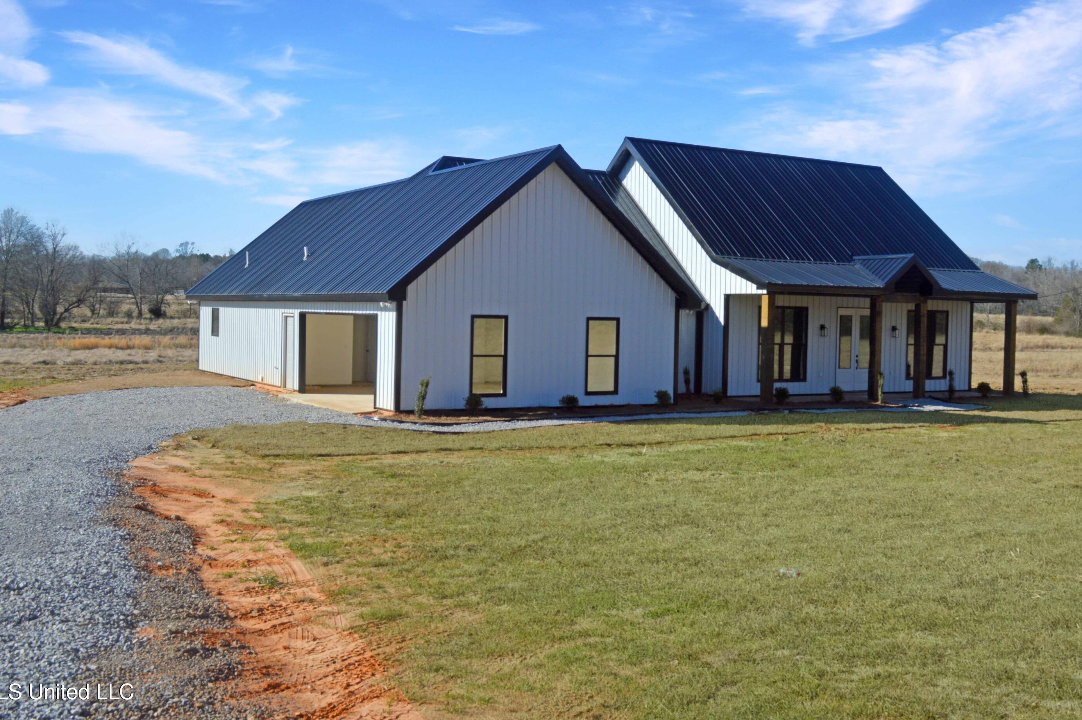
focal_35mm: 39
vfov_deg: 34.1
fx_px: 1171
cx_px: 562
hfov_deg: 49.6
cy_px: 337
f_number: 10
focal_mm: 24
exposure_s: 1/400
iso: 100
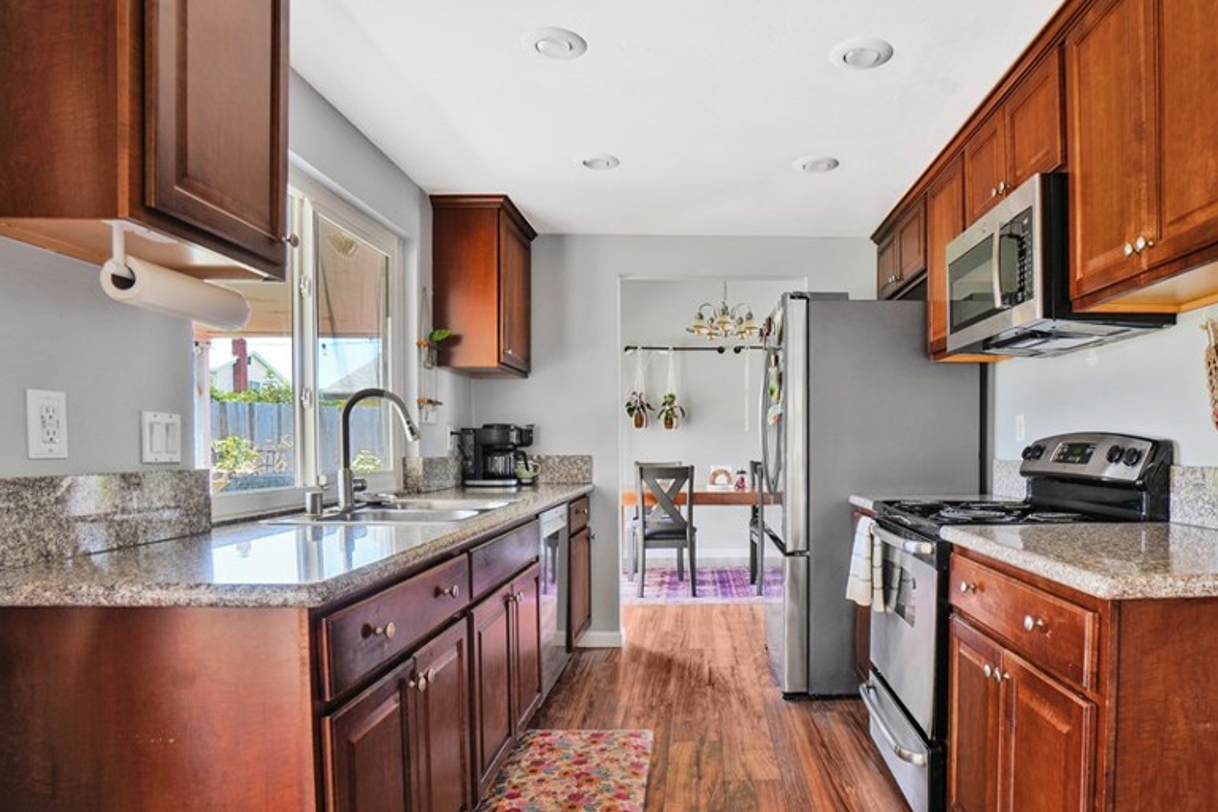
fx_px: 677
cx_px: 739
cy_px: 421
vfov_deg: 61.9
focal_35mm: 20
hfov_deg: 82.8
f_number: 8
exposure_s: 1/5
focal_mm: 10
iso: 100
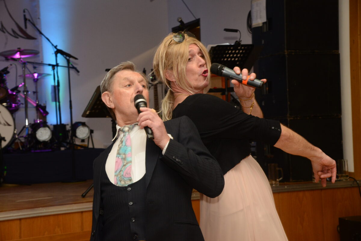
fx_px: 662
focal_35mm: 66
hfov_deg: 30.5
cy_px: 120
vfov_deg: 20.6
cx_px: 180
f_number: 9
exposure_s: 1/60
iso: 2000
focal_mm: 66
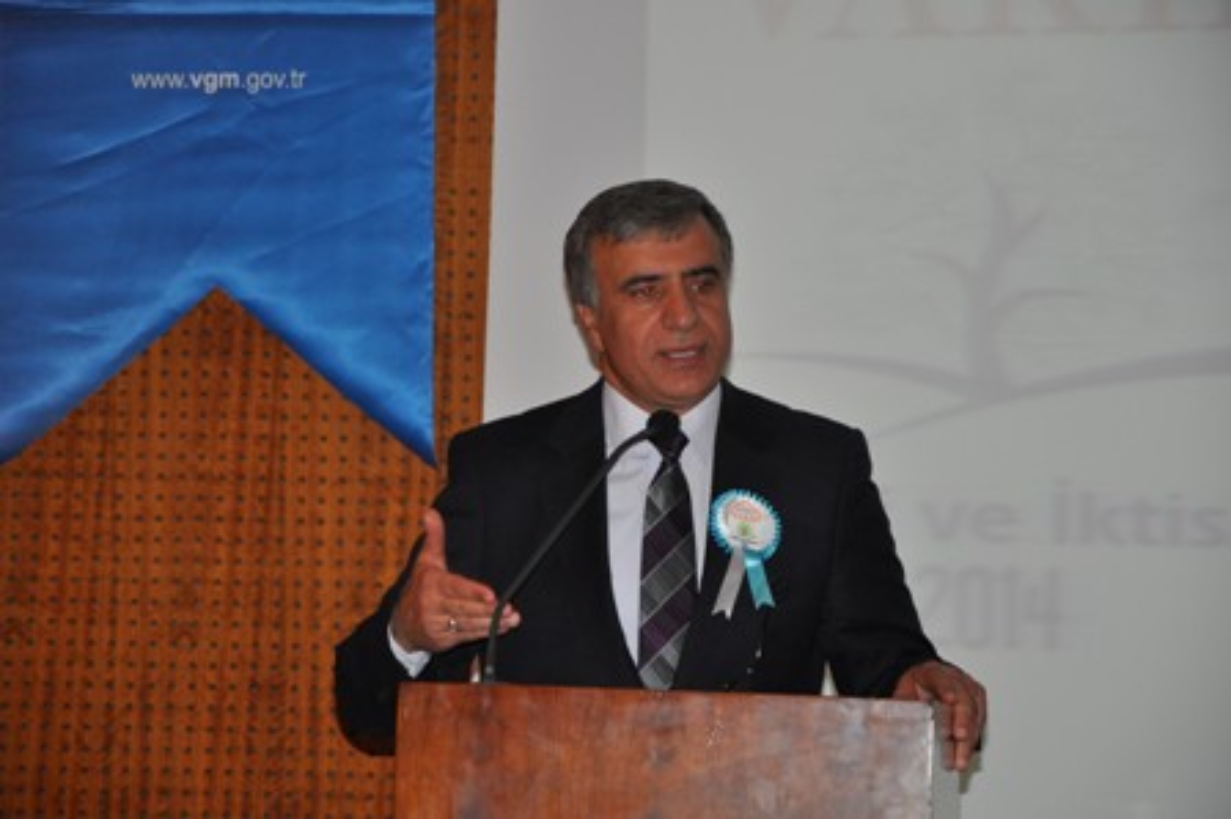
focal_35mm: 158
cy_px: 410
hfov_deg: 13.0
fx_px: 5382
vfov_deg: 8.7
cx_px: 616
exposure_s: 1/60
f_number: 5.6
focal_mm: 105
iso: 800
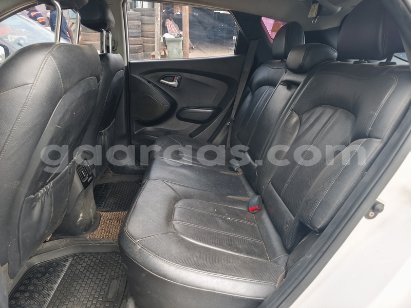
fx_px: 273
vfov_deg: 58.9
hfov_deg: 73.9
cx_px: 206
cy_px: 154
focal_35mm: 23
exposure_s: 1/100
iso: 400
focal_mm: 6.57
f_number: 1.6
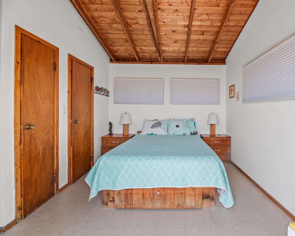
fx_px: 140
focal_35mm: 16
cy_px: 117
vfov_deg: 80.4
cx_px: 176
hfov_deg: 92.0
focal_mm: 14
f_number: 7.1
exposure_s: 1/80
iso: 320
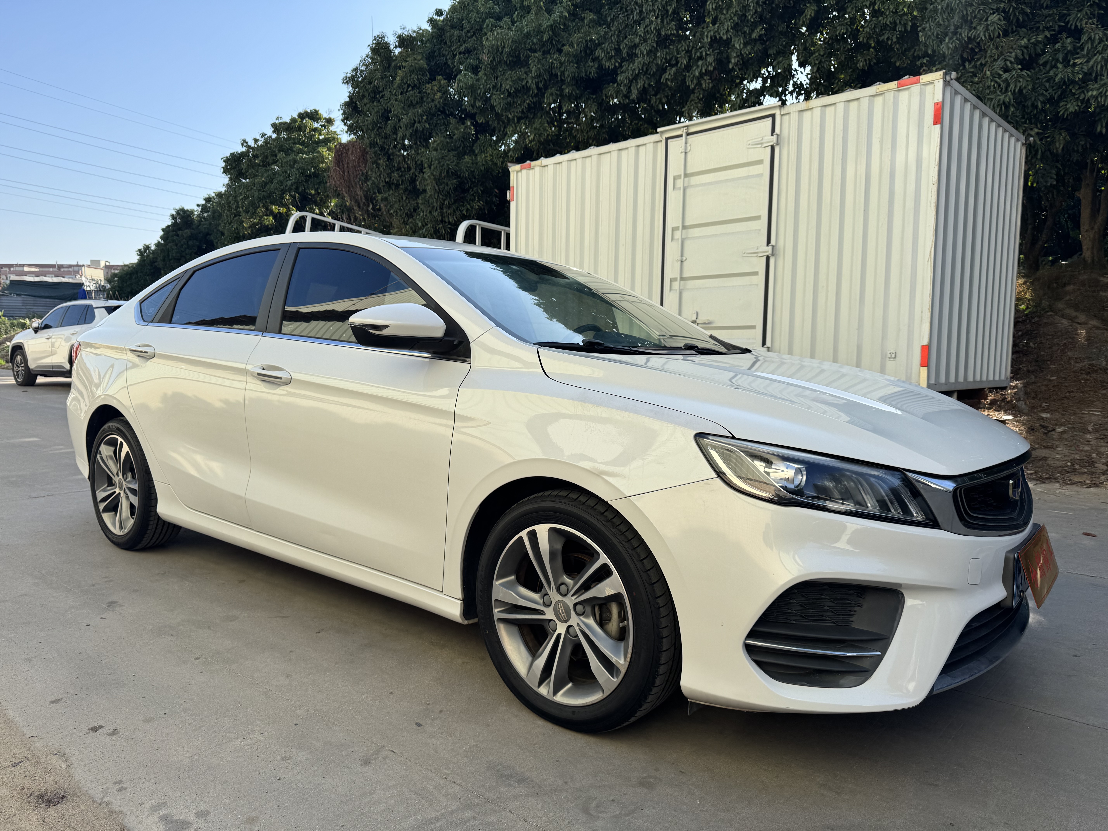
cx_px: 554
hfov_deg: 71.6
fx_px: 768
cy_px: 416
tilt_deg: -5.7
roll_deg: -0.7
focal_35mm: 24
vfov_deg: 56.8
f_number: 1.78
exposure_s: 1/2833
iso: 80
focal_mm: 6.76
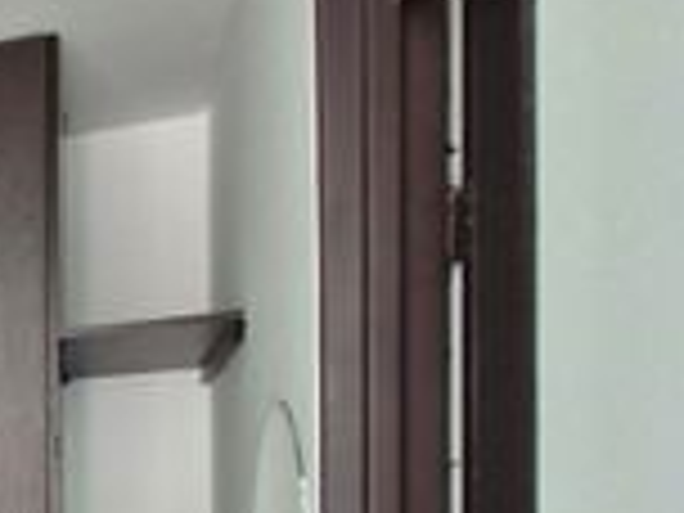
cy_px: 590
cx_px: -547
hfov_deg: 21.6
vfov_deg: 23.7
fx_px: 1126
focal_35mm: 57
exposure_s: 1/60
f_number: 2.2
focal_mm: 1.74
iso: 64
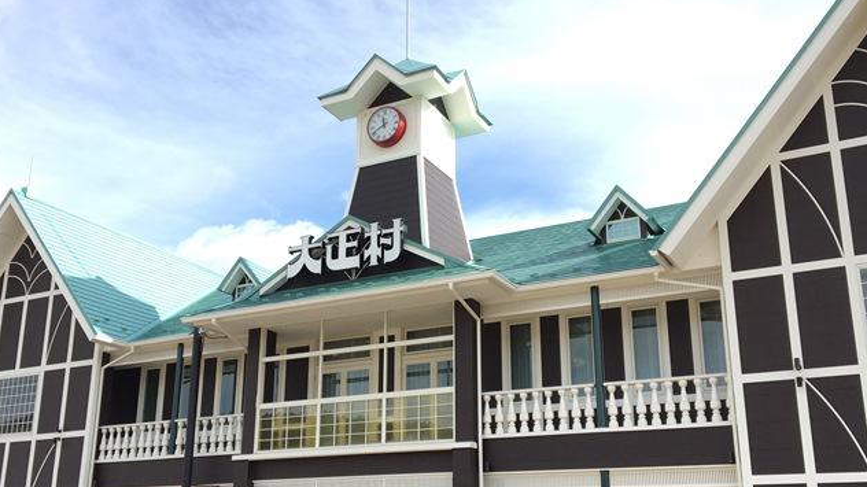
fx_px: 827
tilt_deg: +20.4
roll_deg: -0.9
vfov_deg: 32.8
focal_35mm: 36
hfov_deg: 55.3
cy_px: 276
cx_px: 418
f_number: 2.2
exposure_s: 1/587
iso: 25
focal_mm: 4.15
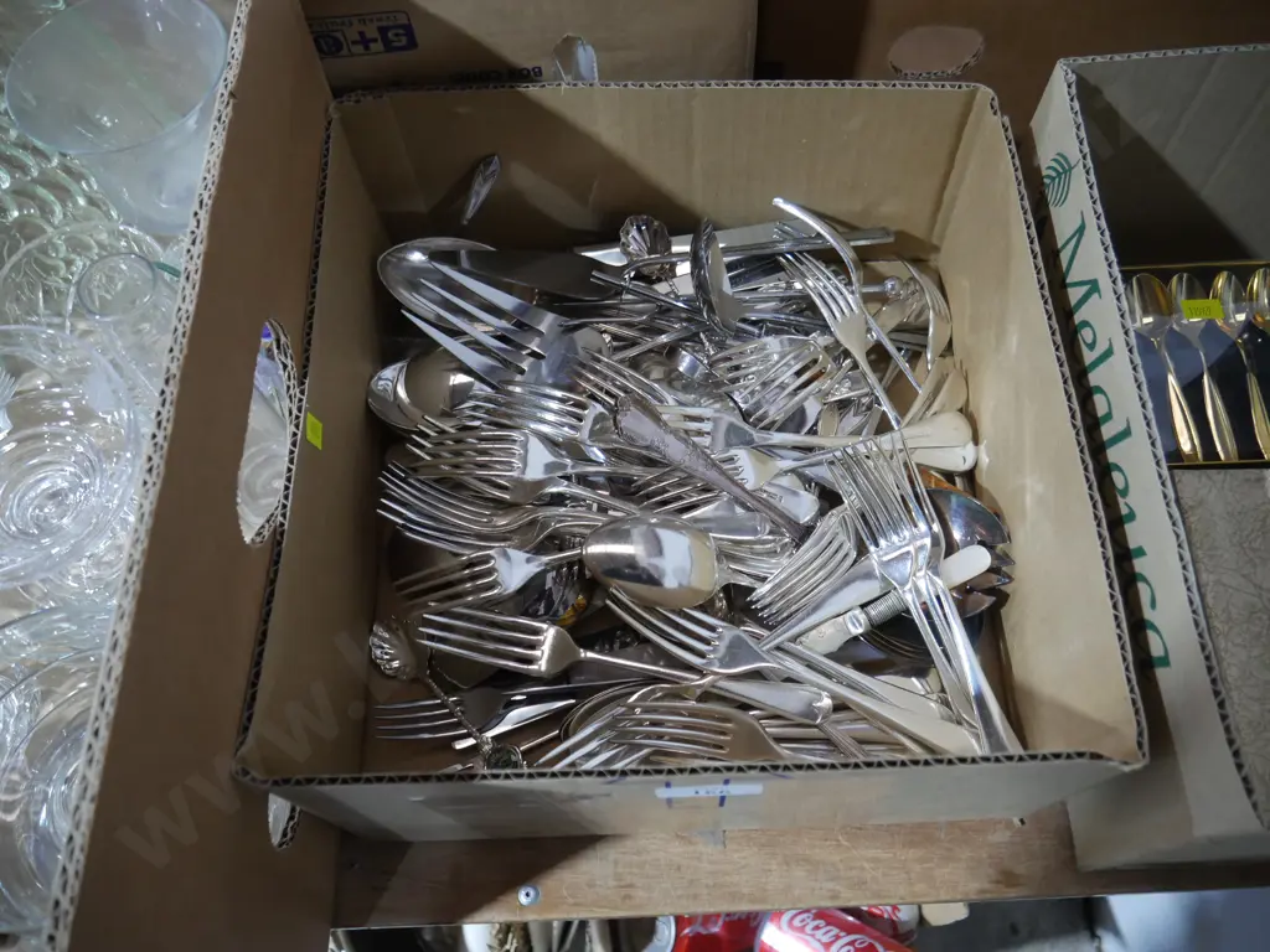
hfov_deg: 63.4
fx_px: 1027
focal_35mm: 28
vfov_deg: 49.7
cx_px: 635
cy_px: 476
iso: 1250
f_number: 3.5
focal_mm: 14
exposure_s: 1/60
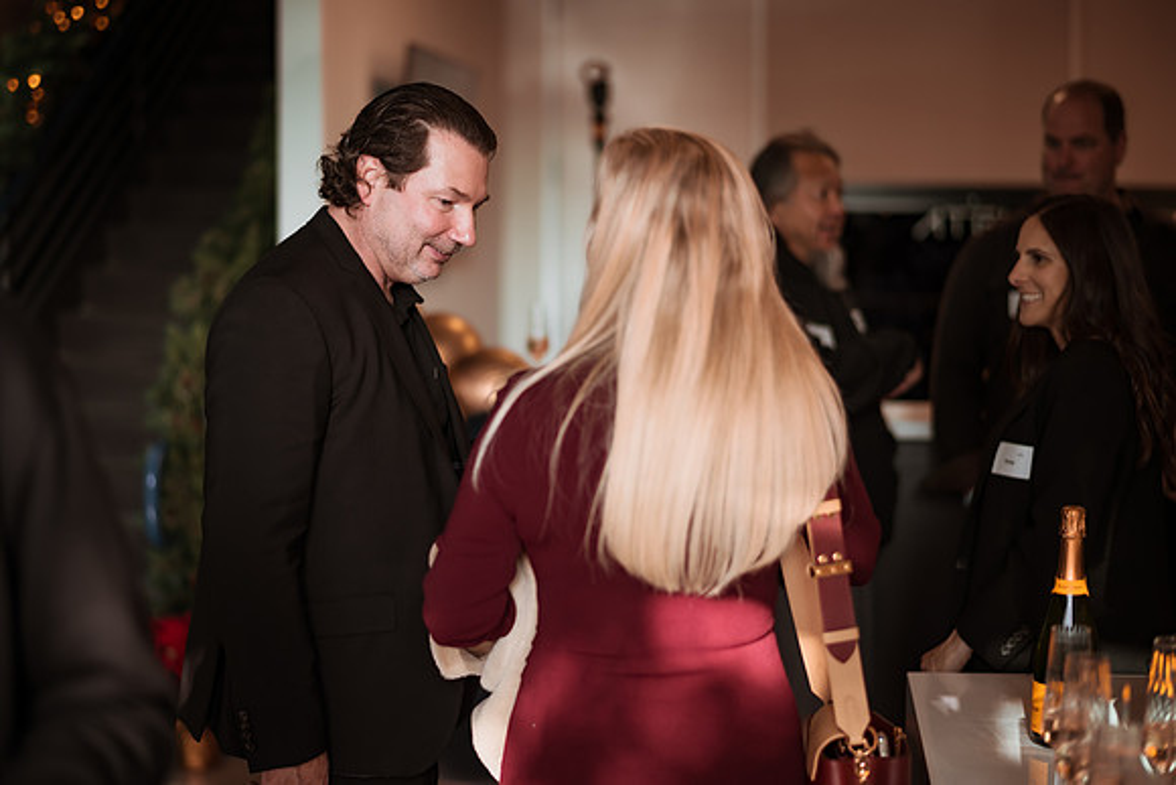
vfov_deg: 23.4
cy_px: 392
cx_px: 588
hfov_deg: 34.5
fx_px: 1895
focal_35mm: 58
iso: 100
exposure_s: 1/500
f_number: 1.4
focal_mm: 58
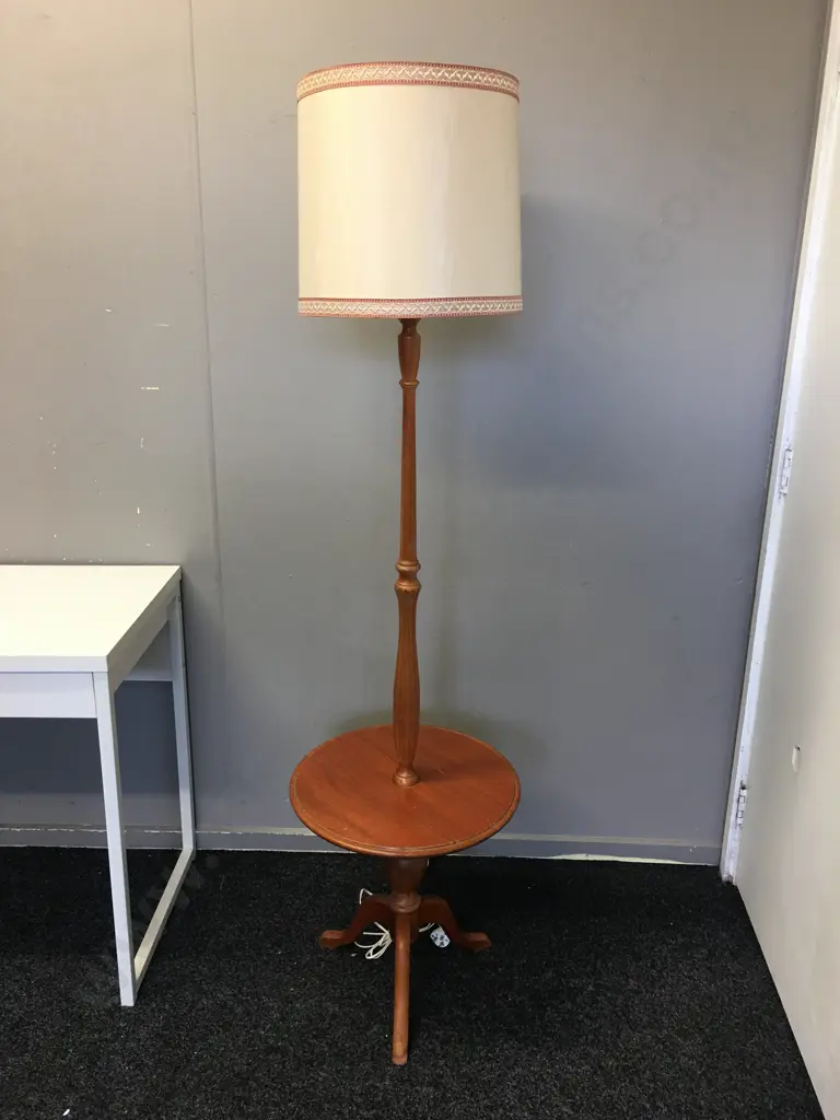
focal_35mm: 29
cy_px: 560
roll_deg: -1.6
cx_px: 420
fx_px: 938
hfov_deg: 48.2
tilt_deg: -16.1
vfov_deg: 61.7
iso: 64
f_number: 2.2
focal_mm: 4.15
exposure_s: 1/33
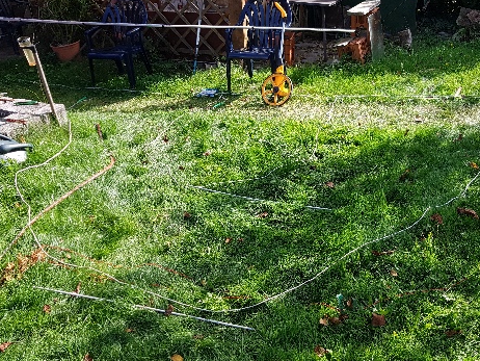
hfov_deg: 50.8
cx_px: 303
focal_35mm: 36
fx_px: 499
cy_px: 138
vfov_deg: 39.5
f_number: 1.7
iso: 50
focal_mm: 4.2
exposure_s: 1/560
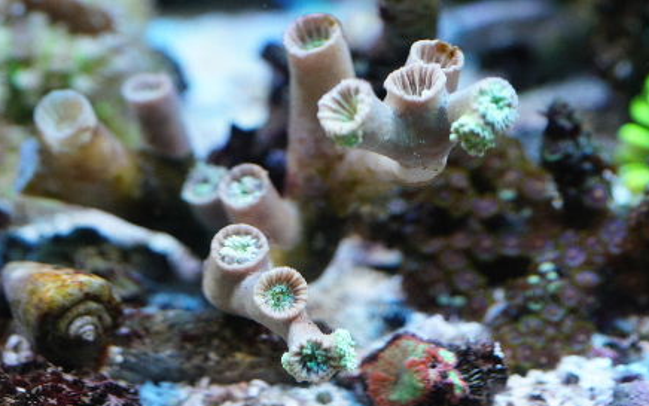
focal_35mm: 77
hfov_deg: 26.8
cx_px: 324
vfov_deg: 17.0
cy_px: 193
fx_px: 1363
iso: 800
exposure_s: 1/160
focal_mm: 50
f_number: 4
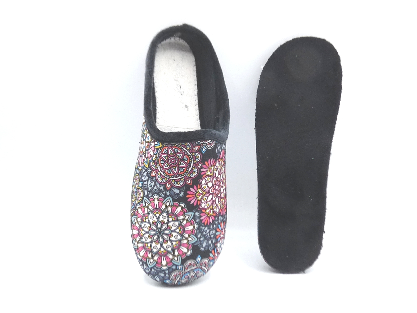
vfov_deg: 30.3
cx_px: 208
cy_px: 156
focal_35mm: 48
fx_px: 578
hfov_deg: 39.7
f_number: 4
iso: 100
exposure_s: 1/125
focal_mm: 4.8
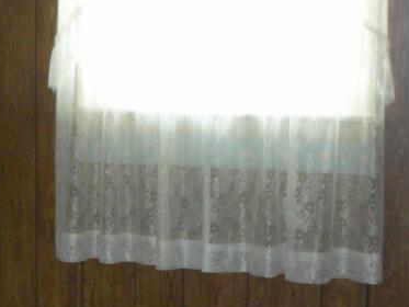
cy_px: 226
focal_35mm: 96
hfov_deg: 19.9
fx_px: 1135
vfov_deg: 15.3
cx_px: 18
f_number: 3
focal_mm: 5.8
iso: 200
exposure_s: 1/7.6
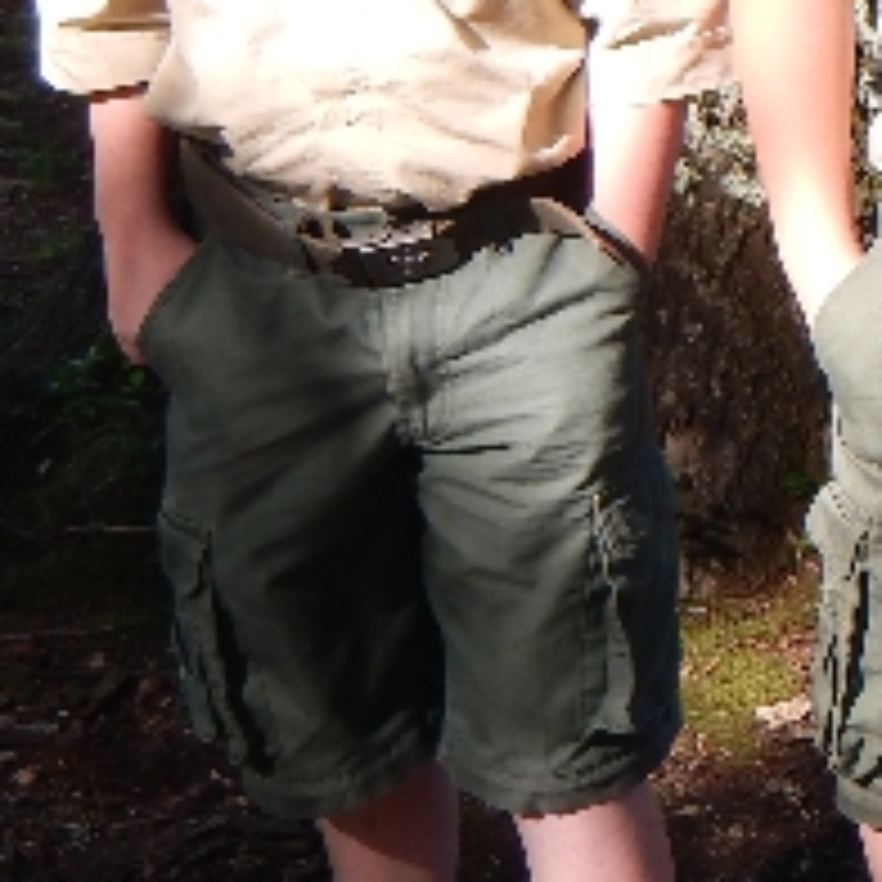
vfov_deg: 12.2
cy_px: -76
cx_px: 1449
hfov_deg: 11.7
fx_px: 4065
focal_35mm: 141
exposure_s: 1/125
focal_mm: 7
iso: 125
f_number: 4
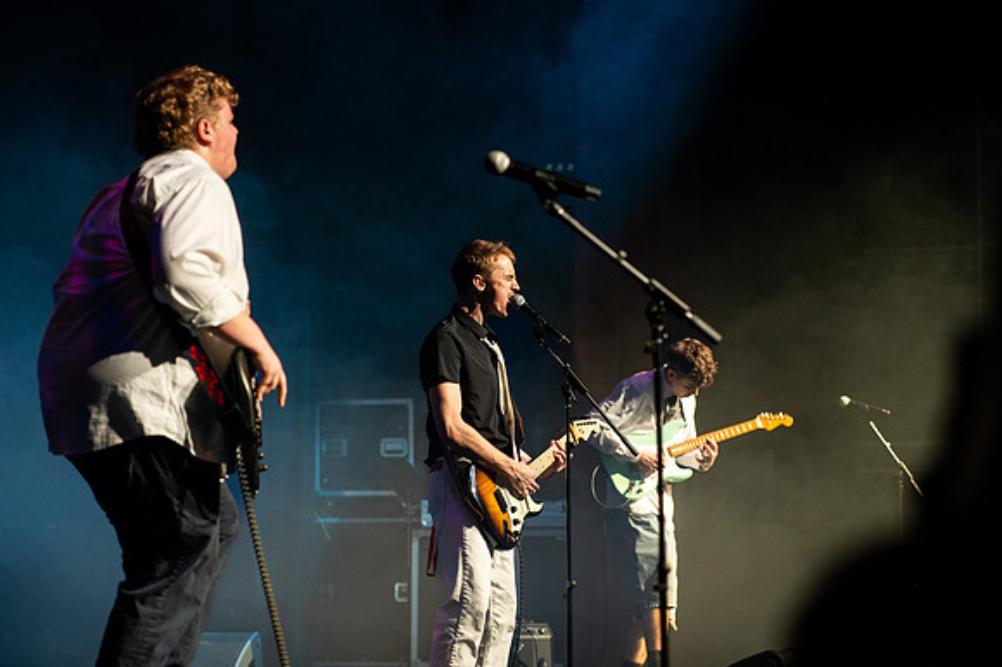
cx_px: 501
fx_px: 2575
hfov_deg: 22.0
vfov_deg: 14.8
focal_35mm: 93
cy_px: 334
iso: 640
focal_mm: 90
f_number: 2.8
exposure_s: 1/800
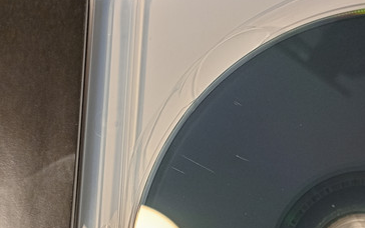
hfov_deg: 47.7
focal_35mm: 41
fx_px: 408
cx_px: 233
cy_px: 186
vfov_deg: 30.5
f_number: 1.8
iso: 50
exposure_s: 1/30.3
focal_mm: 4.21
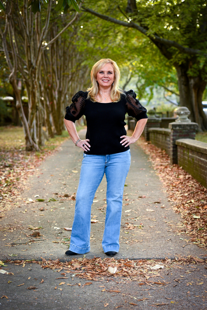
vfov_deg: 27.0
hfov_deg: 18.2
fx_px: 646
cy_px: 155
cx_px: 104
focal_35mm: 75
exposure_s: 1/200
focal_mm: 75
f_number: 3.5
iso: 800
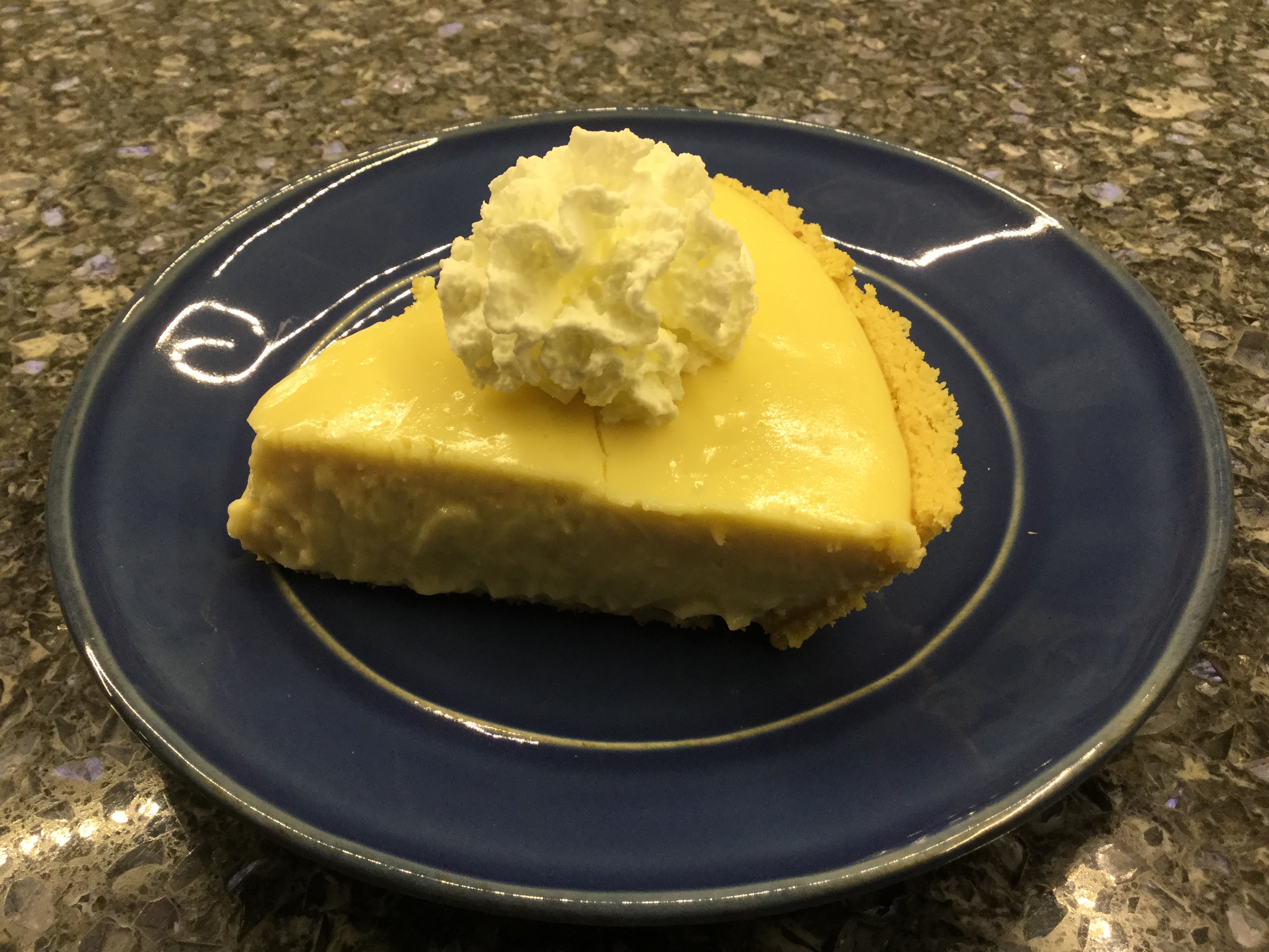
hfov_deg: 58.4
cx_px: 634
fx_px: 1136
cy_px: 476
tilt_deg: -44.5
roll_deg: -0.8
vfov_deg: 45.4
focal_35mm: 31
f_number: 2.4
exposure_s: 1/30
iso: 32
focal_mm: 3.3
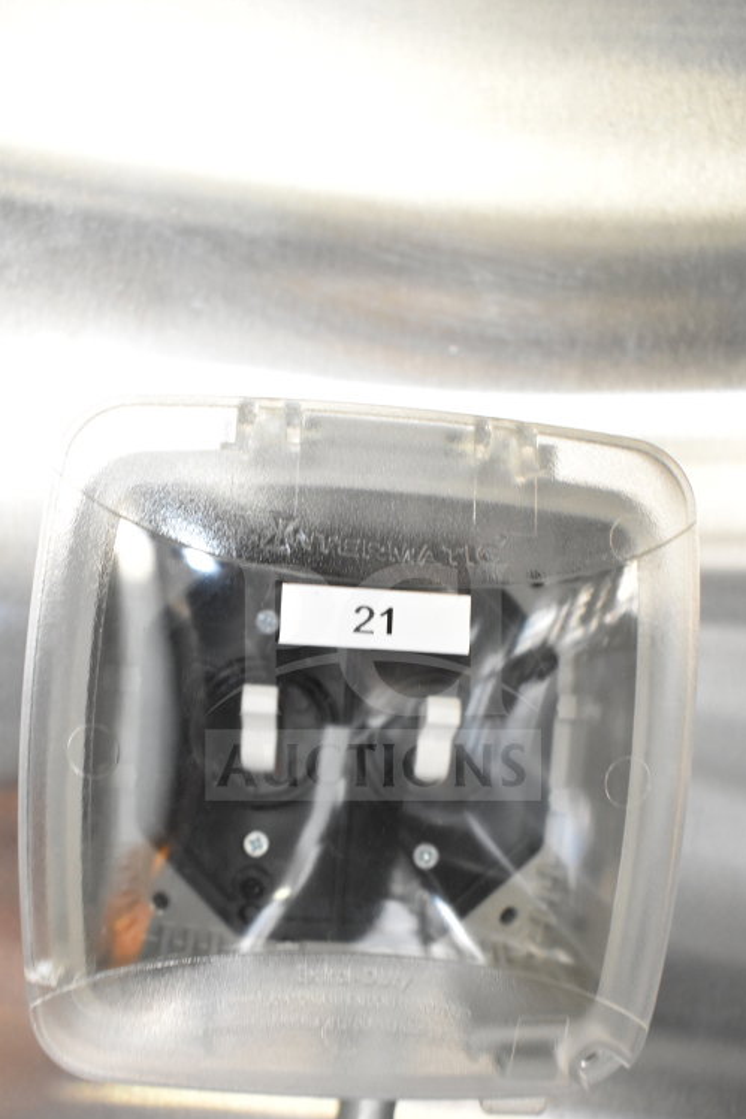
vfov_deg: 56.7
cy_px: 682
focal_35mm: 33
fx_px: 1026
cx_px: 372
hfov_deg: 40.0
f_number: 3.5
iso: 2200
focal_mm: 18
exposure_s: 1/30
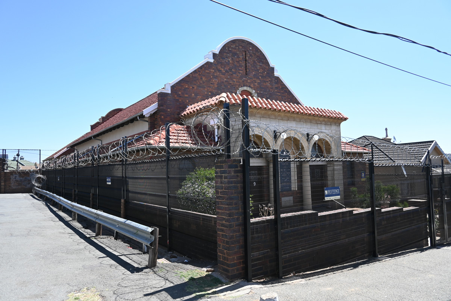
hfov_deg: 73.7
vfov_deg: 53.1
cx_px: 226
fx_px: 301
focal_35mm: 24
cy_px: 150
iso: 140
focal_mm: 16
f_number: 5.6
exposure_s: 1/250
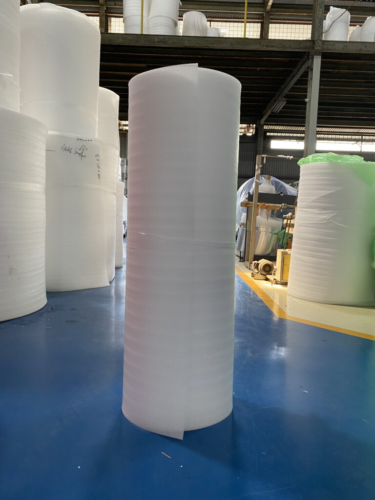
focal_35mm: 26
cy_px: 250
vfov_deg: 67.3
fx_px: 376
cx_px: 188
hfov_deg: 53.1
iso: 125
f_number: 1.8
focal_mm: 4.25
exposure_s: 1/64
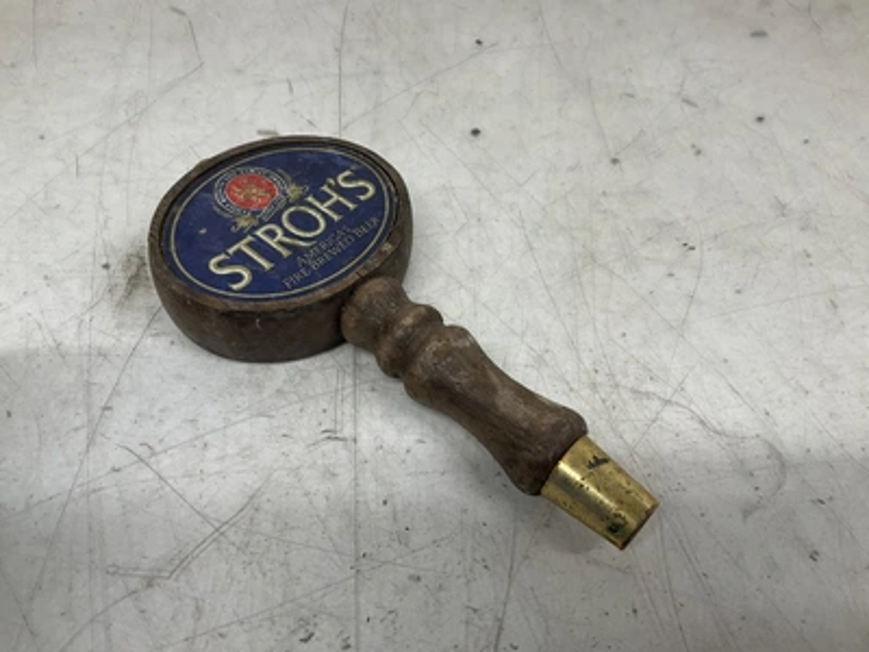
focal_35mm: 29
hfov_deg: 61.7
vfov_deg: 48.2
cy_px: 326
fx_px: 728
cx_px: 434
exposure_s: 1/120
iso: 40
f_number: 1.8
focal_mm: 3
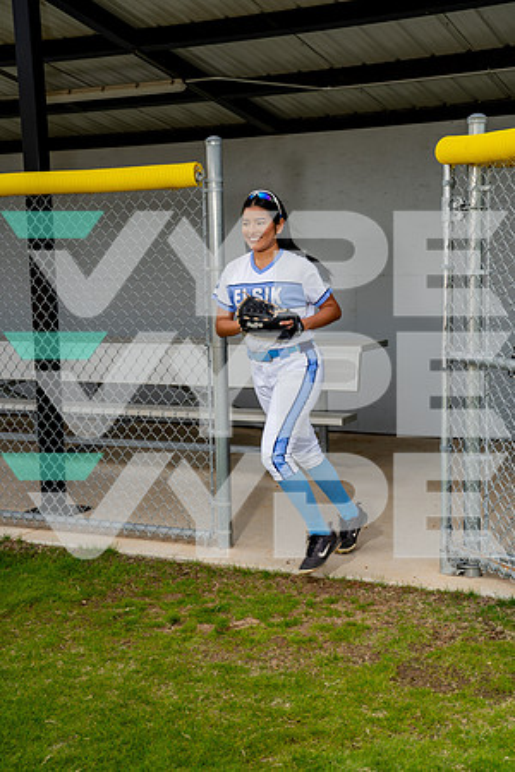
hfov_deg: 27.0
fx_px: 1073
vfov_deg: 39.6
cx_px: 258
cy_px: 386
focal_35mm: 50
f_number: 4
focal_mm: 50
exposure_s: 1/250
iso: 80
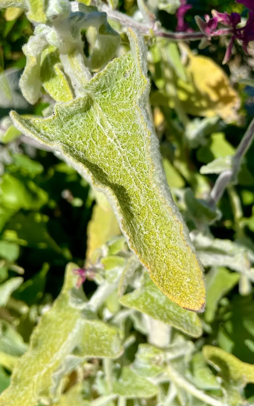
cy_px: 203
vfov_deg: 66.5
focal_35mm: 28
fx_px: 310
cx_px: 148
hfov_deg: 44.4
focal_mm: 4.2
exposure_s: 1/4000
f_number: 1.6
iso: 32
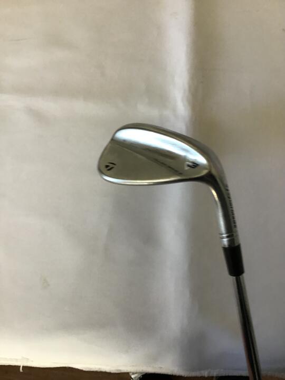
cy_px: 190
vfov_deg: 58.4
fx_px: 340
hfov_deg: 45.4
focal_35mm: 31
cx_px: 142
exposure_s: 1/33
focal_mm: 3.3
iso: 40
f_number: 2.4
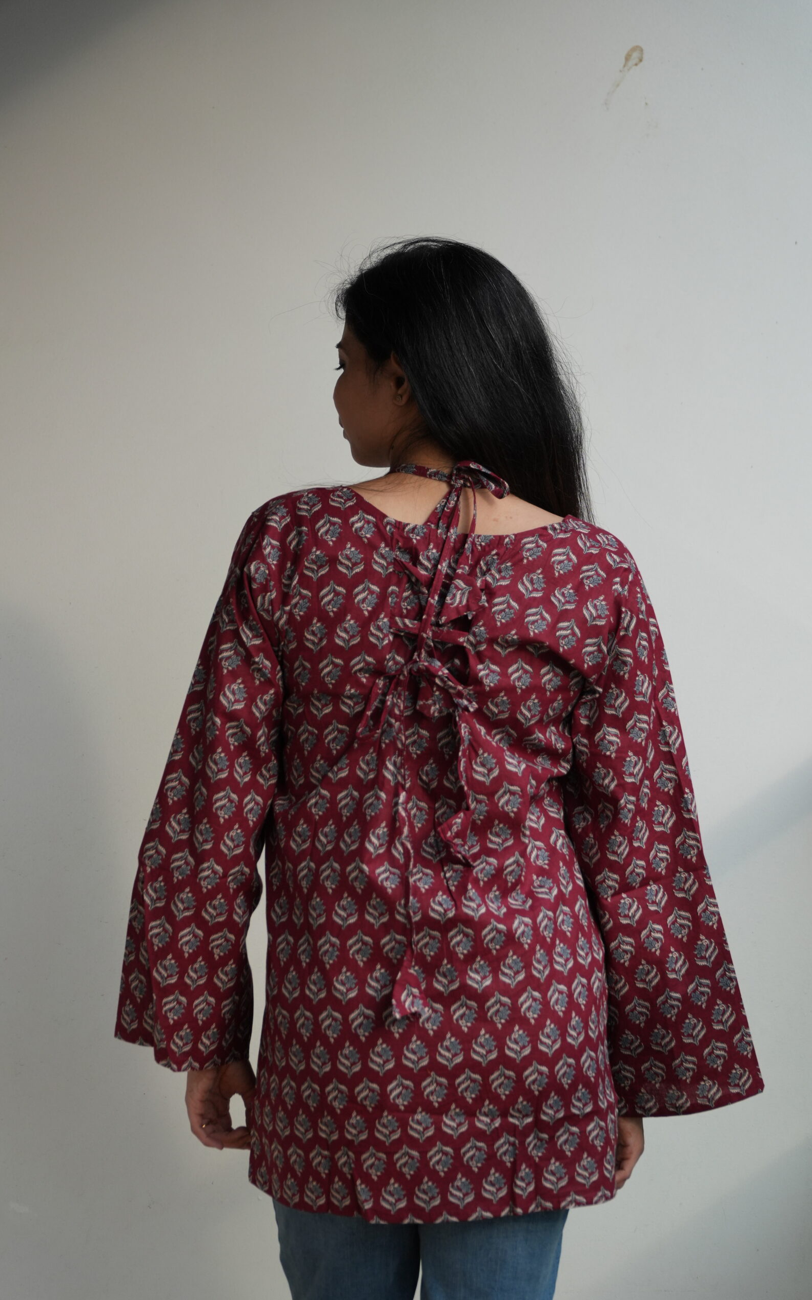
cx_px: 421
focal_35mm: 105
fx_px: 3718
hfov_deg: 12.5
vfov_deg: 19.8
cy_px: 656
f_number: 4
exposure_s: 1/1000
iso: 400
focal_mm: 68
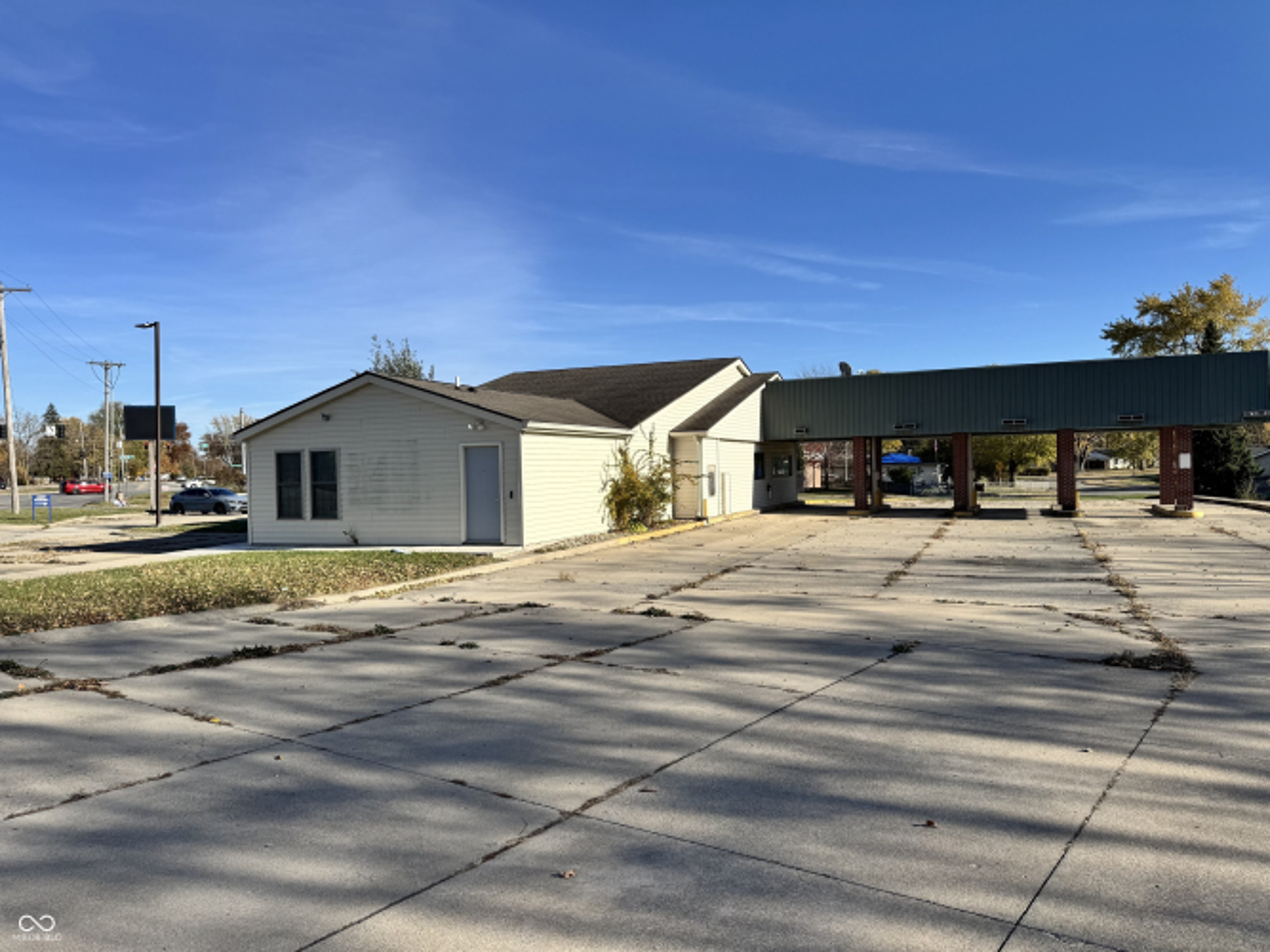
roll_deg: +1.3
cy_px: 476
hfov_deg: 71.6
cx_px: 635
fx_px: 880
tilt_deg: -0.8
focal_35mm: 24
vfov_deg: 56.8
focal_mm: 6.76
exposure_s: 1/5814
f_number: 1.78
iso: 80
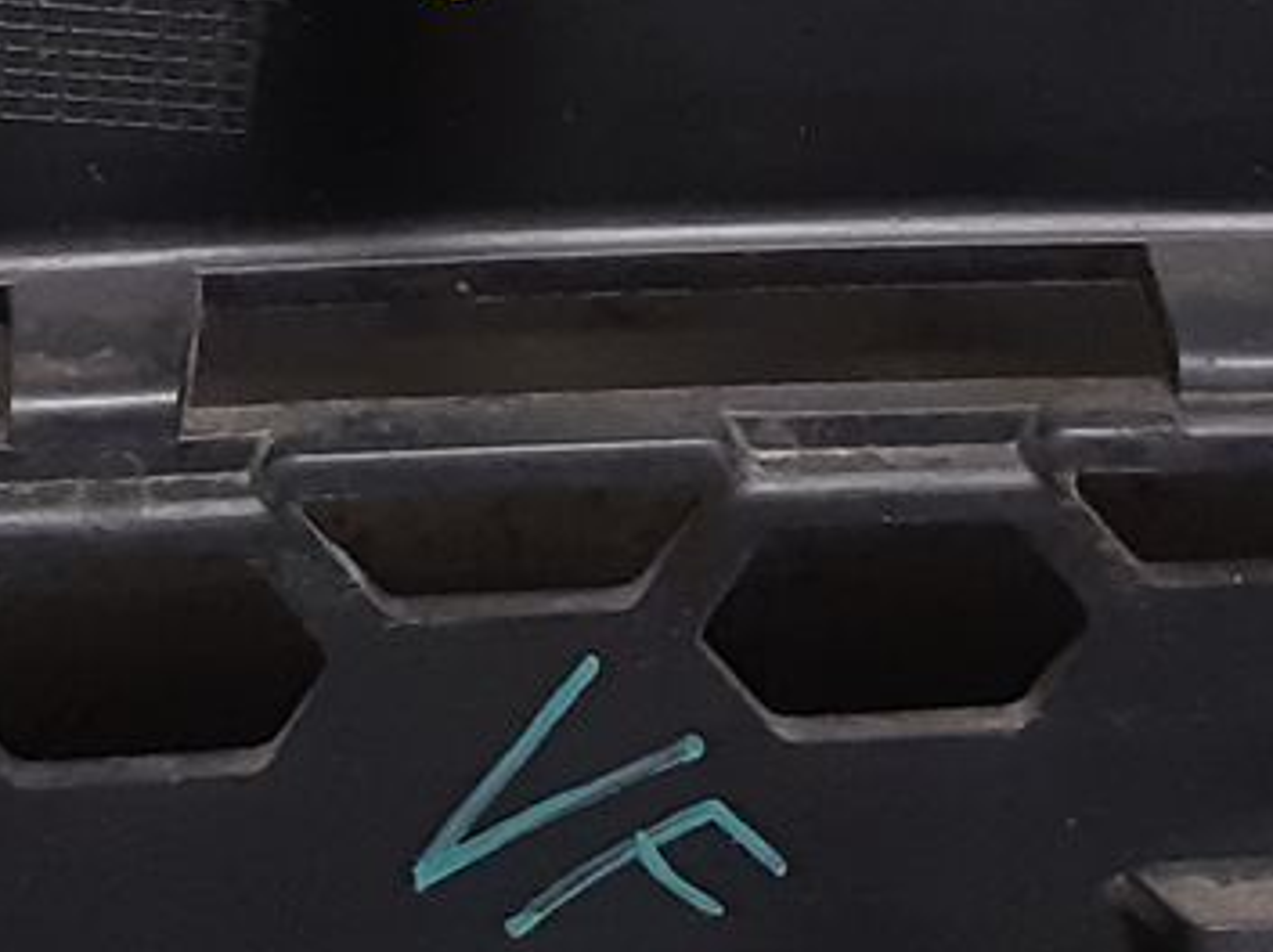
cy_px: 213
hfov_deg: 13.1
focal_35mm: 151
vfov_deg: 9.8
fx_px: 5547
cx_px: 476
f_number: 1.7
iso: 250
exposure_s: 1/50
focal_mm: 3.93
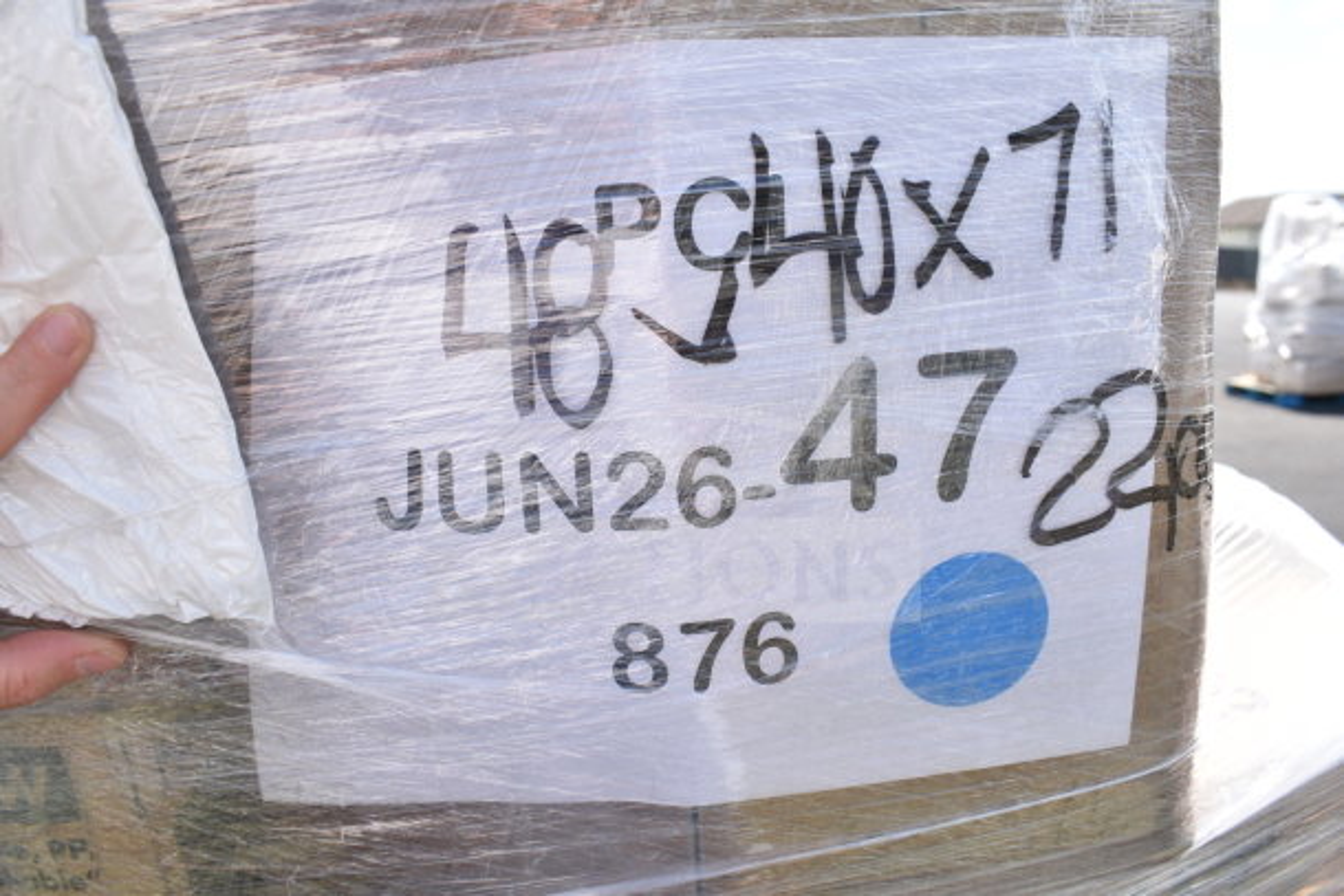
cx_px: 672
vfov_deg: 48.0
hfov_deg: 67.4
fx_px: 1008
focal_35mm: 27
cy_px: 448
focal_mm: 18
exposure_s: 1/250
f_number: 6.3
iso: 200
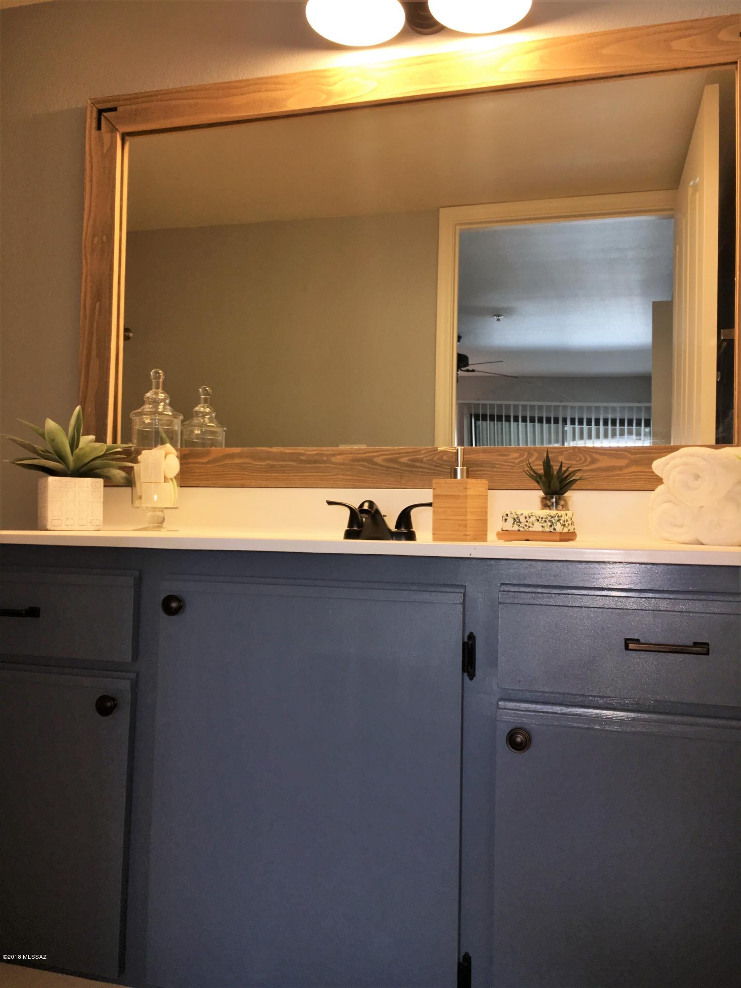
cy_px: 494
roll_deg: -0.7
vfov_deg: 61.7
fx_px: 828
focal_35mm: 29
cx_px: 370
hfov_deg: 48.2
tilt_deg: +2.0
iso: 25
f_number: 2.2
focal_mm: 4.15
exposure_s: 1/37
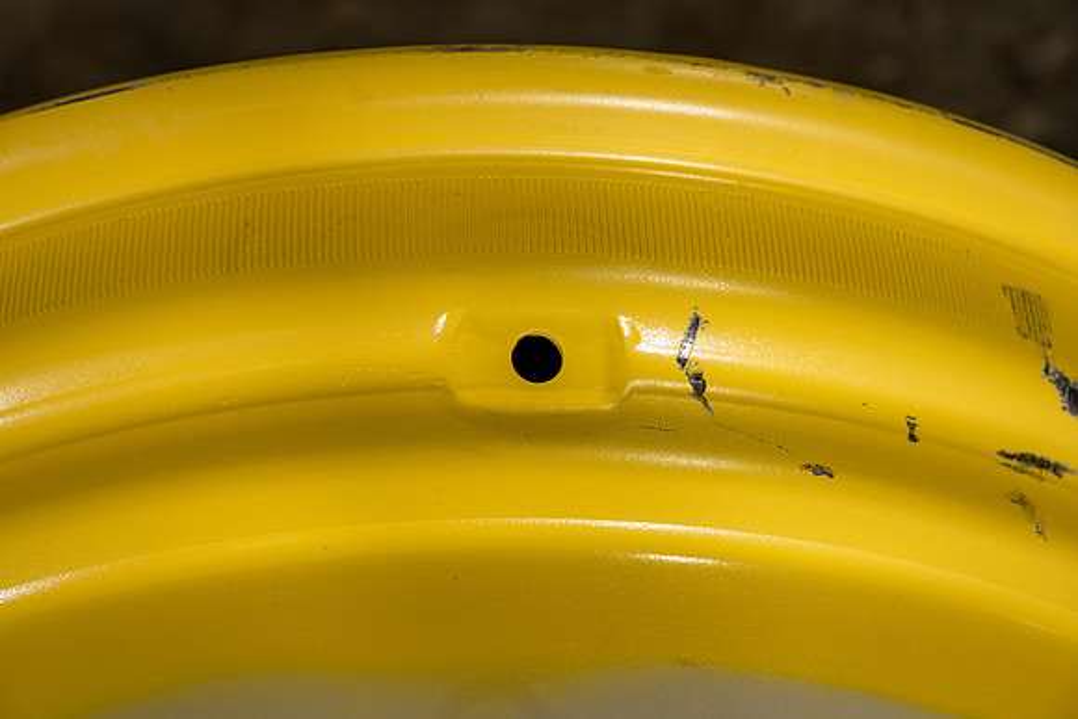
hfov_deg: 29.6
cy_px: 360
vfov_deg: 20.0
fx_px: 2037
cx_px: 539
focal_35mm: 68
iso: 500
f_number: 5.6
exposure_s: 1/100
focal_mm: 68
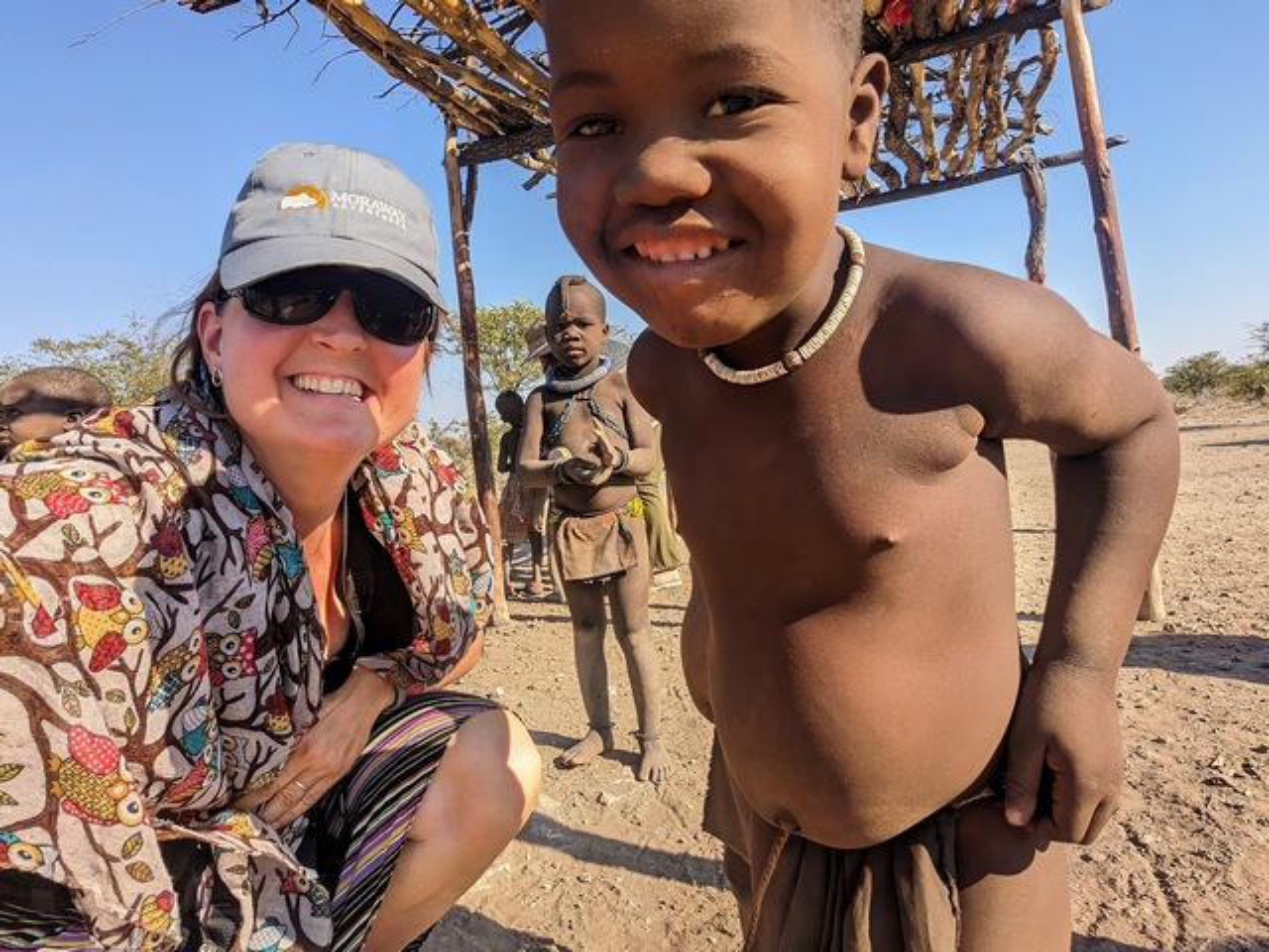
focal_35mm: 21
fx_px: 770
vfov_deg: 63.4
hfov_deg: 79.0
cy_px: 476
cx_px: 634
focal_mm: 2.74
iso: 43
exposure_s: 1/803
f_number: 2.2
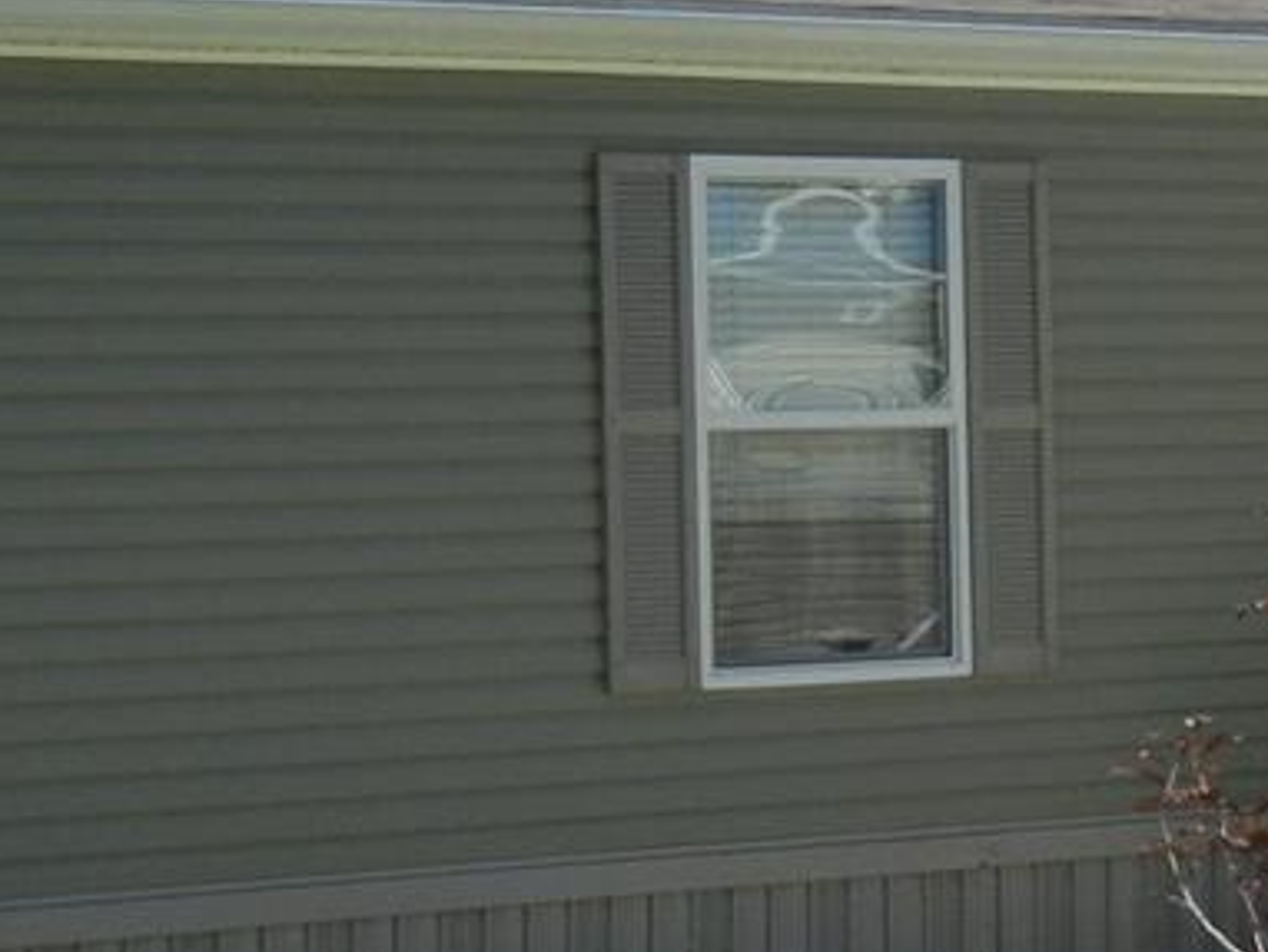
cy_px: 511
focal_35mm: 147
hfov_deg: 13.2
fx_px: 5388
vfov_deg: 10.1
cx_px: 1318
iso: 160
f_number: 7.4
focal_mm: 7.1
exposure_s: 1/313
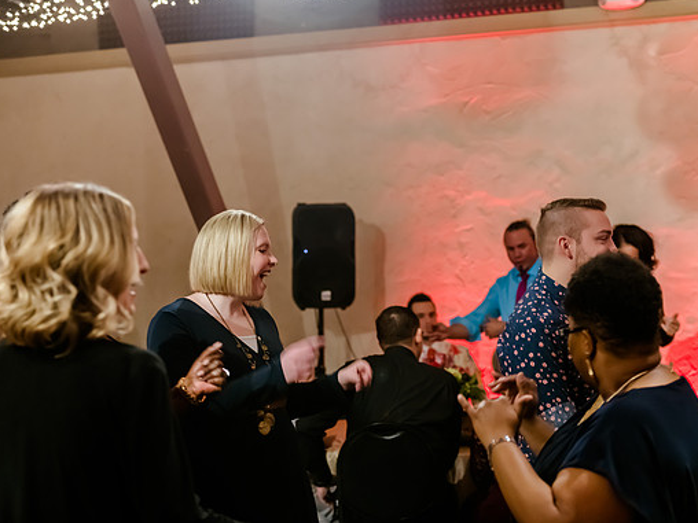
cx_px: 356
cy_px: 260
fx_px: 1311
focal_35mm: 65
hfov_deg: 29.8
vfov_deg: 22.6
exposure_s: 1/100
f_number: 2.8
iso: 5000
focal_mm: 56
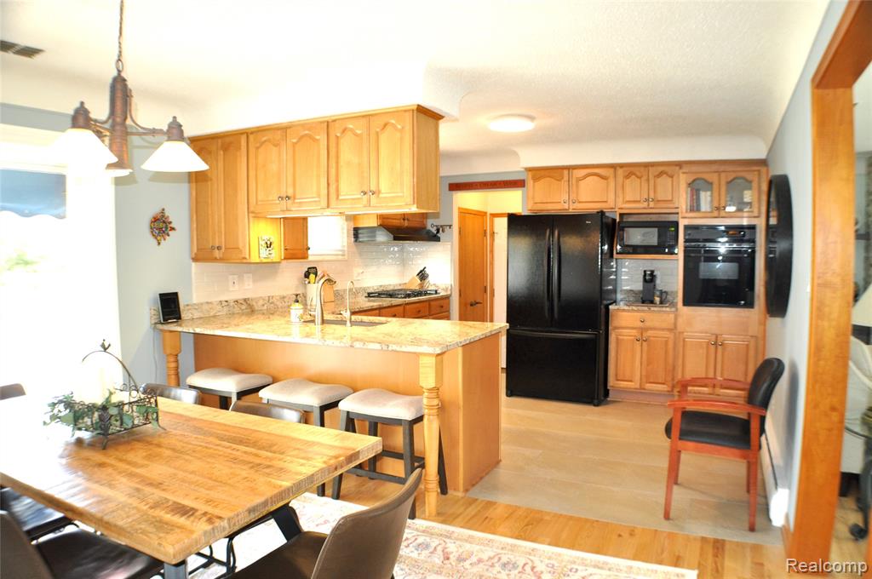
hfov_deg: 62.0
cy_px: 290
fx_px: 726
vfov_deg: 43.5
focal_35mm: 30
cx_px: 436
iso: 800
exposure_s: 1/60
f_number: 3.8
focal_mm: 20
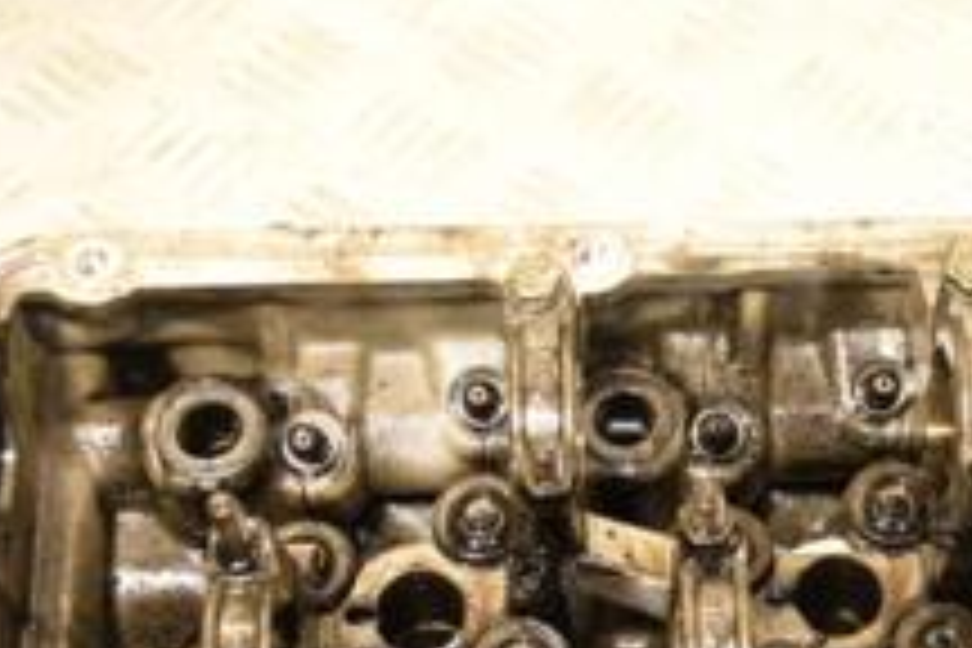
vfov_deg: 15.5
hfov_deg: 22.3
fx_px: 2359
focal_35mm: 87
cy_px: 522
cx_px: 990
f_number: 5
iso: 800
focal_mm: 21
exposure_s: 1/125
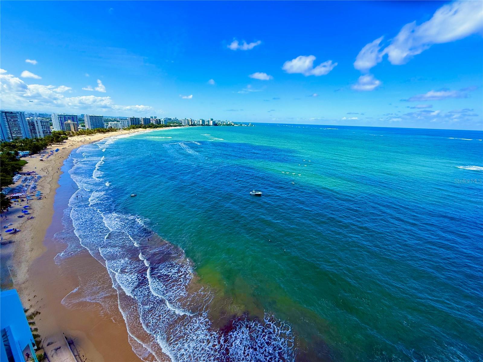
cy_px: 181
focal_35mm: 14
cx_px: 242
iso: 50
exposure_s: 1/1698
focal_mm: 2.22
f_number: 2.2
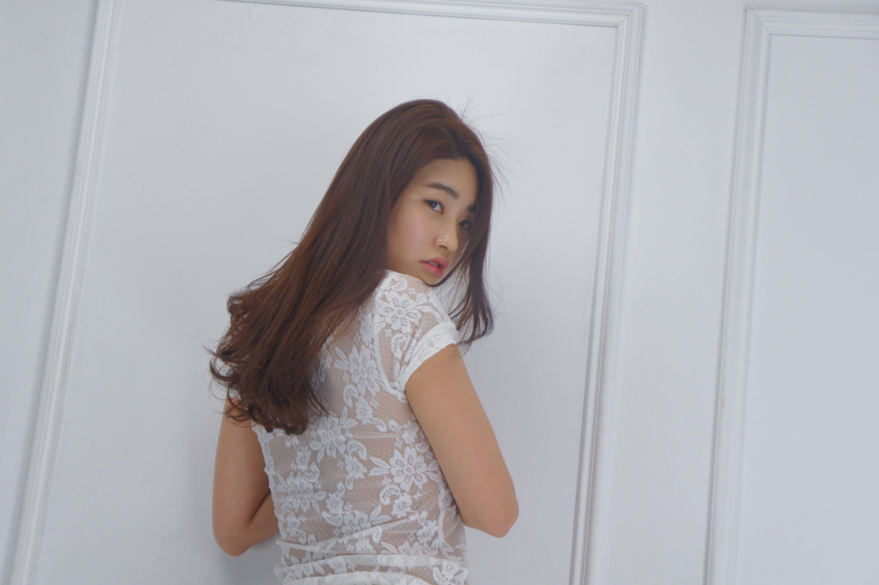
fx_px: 2013
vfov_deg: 16.5
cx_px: 440
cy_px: 292
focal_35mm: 82
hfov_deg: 24.6
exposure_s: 1/100
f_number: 5.6
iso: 250
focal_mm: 55
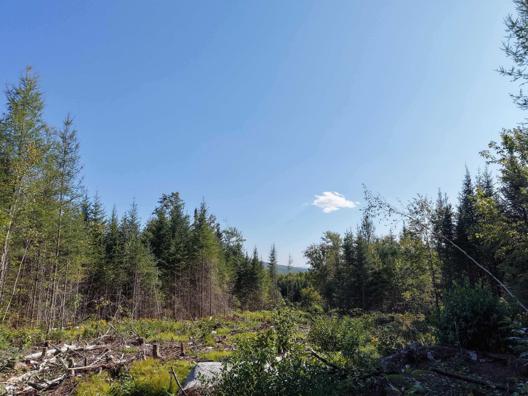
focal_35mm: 24
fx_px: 366
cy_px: 198
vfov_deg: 56.8
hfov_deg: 71.6
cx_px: 264
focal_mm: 8.67
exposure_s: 1/6400
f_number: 1.8
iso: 400
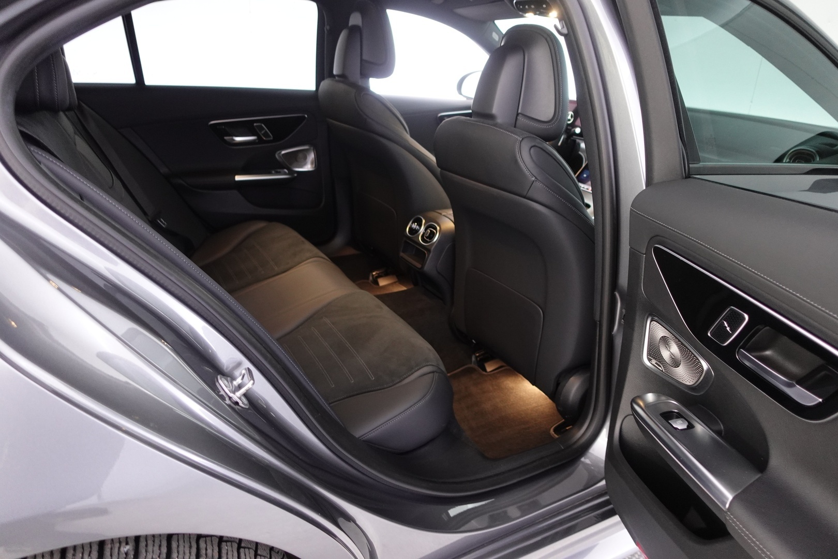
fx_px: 559
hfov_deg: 73.7
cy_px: 280
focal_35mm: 24
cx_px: 419
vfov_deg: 53.1
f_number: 1.8
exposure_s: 1/15
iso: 800
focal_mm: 9.4
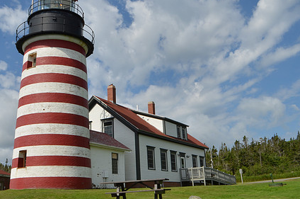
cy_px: 69
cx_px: 115
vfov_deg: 32.3
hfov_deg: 47.1
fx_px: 341
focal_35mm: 41
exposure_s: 1/60
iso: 100
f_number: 25
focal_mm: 20
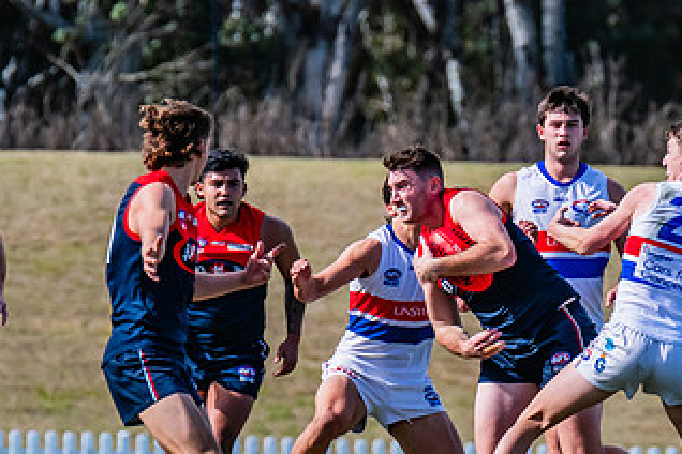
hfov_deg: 1.9
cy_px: 343
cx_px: 644
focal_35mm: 1062
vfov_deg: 1.3
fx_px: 20117
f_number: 8
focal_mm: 420
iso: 800
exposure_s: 1/2000
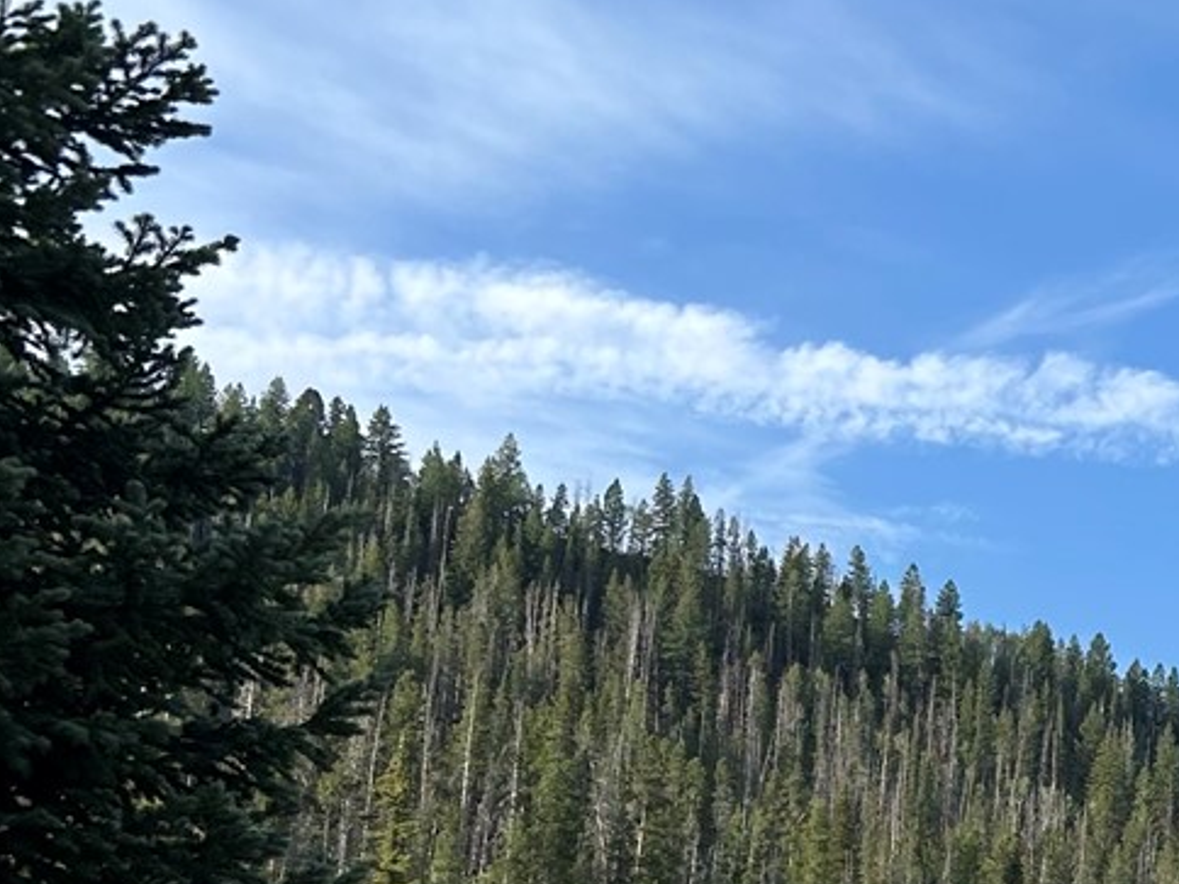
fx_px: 2929
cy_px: 779
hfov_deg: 20.5
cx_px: 1583
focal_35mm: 86
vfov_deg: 17.0
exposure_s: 1/2571
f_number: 1.5
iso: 50
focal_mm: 5.7
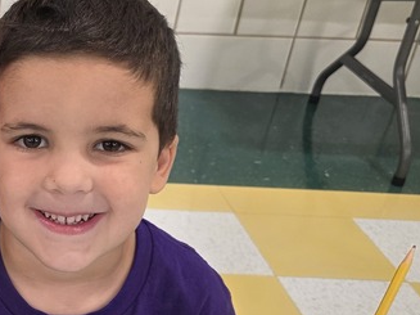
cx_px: -171
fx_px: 873
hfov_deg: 23.0
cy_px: 204
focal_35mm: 72
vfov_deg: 20.4
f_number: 1.7
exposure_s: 1/120
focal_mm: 6.3
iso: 200
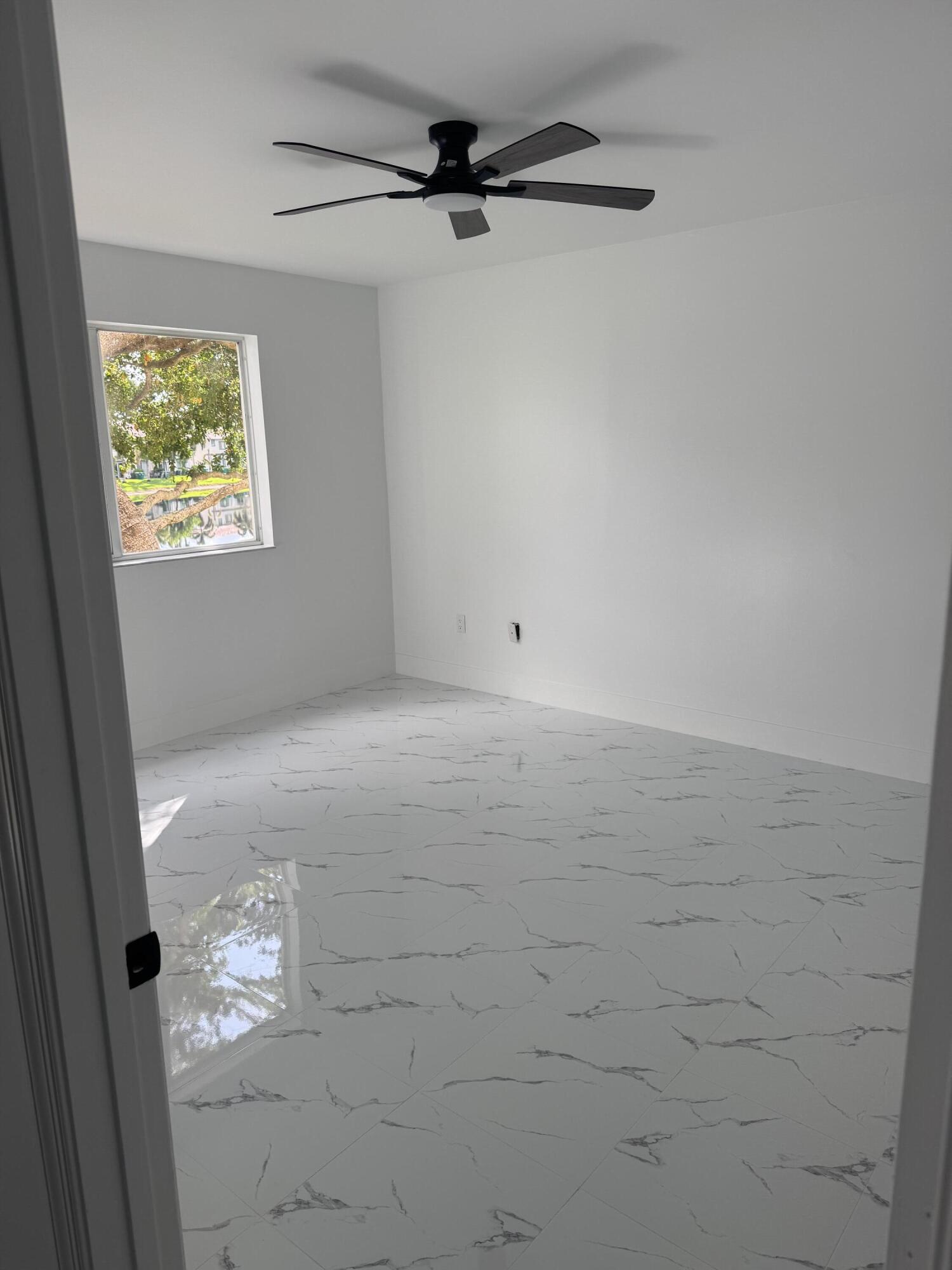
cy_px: 635
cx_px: 476
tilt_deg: -11.6
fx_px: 880
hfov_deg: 56.8
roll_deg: +1.4
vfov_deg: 71.6
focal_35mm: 24
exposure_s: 1/604
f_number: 1.78
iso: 80
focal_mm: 6.76
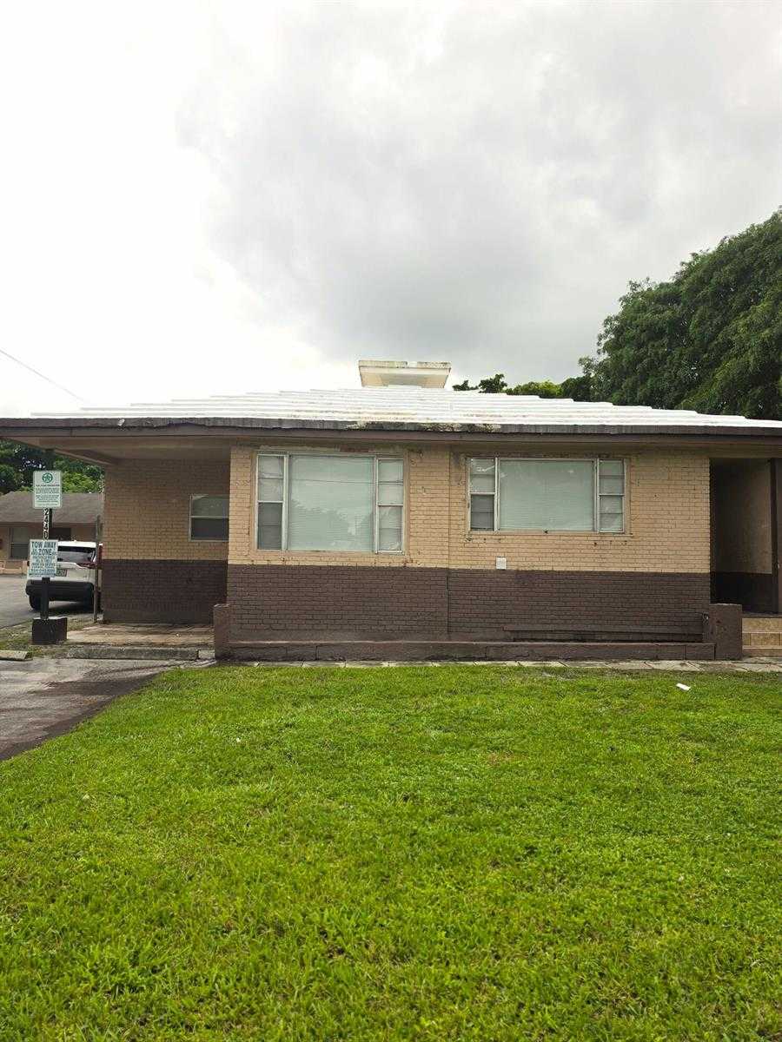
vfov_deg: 73.9
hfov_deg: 58.9
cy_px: 521
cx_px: 391
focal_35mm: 23
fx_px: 693
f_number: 1.4
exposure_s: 1/3246
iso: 64
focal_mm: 6.5
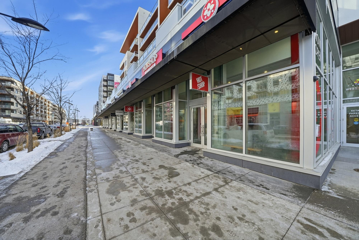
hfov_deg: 112.6
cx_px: 180
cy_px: 120
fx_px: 120
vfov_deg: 90.1
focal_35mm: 12
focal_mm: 12
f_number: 8
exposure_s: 1/800
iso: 250
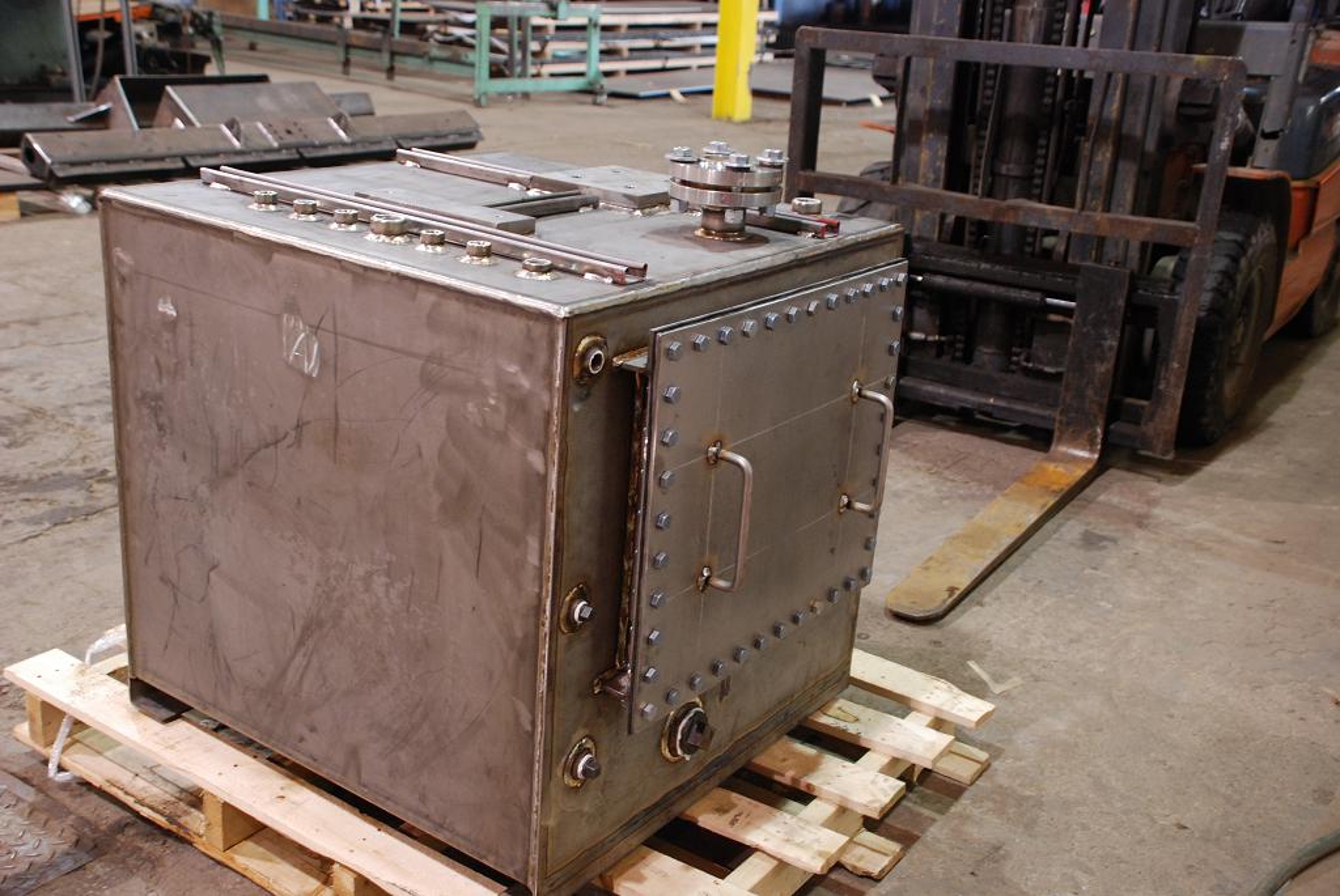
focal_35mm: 39
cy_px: 448
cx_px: 670
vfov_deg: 34.3
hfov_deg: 49.5
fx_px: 1453
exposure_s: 1/15
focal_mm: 26
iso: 640
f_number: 4.5
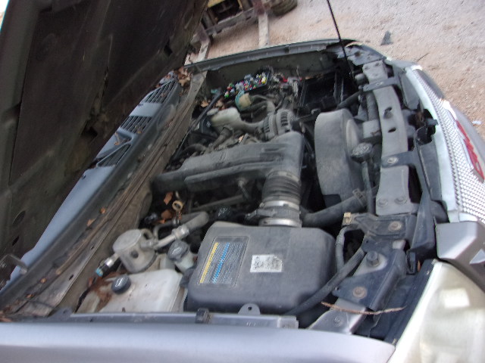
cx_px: 242
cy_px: 182
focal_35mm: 27
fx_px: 378
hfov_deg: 65.3
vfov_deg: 51.4
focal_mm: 4.9
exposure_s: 1/34
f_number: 3
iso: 220
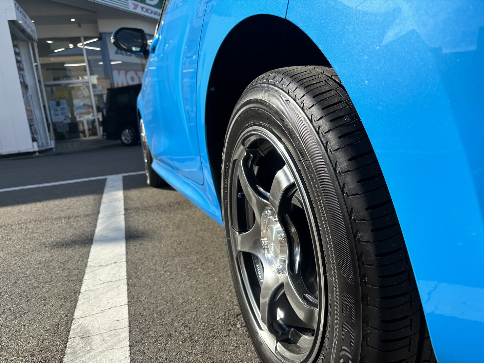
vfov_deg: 53.1
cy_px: 182
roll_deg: +6.2
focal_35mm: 26
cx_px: 242
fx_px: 364
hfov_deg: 67.3
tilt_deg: -9.3
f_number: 1.6
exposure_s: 1/1812
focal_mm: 5.96
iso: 50
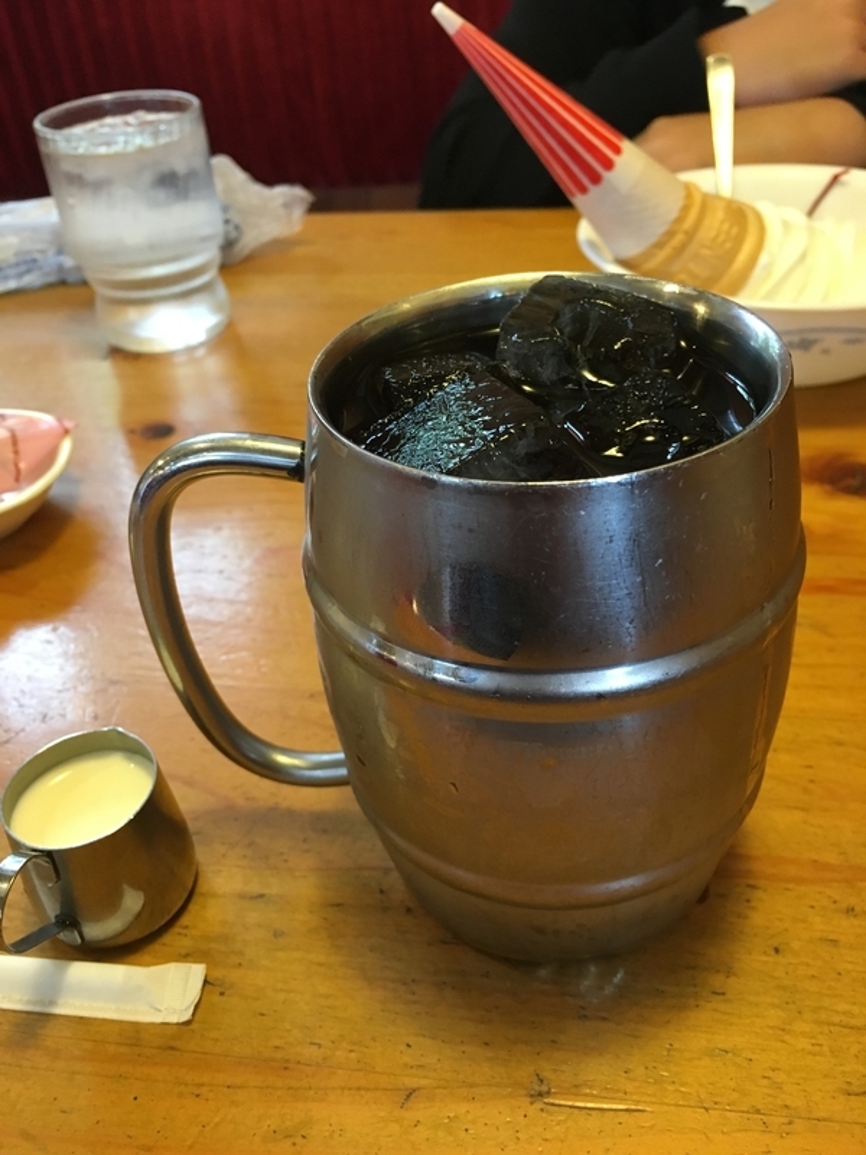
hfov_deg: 48.2
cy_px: 578
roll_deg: +4.8
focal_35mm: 29
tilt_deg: -37.9
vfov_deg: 61.7
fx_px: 967
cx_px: 433
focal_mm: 4.15
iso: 200
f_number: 2.2
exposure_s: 1/24
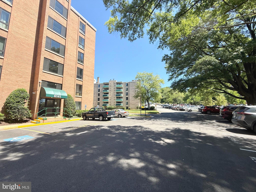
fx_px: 104
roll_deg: -0.1
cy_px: 96
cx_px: 128
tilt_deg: +8.7
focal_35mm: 14
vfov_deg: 85.7
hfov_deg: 102.1
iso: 50
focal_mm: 2.22
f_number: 2.2
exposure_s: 1/1001
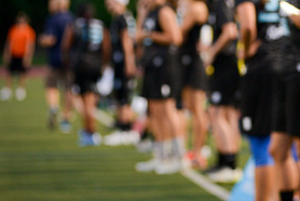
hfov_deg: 8.2
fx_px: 2085
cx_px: 292
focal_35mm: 250
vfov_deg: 5.5
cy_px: 53
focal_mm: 120
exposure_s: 1/250
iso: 1600
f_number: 3.5
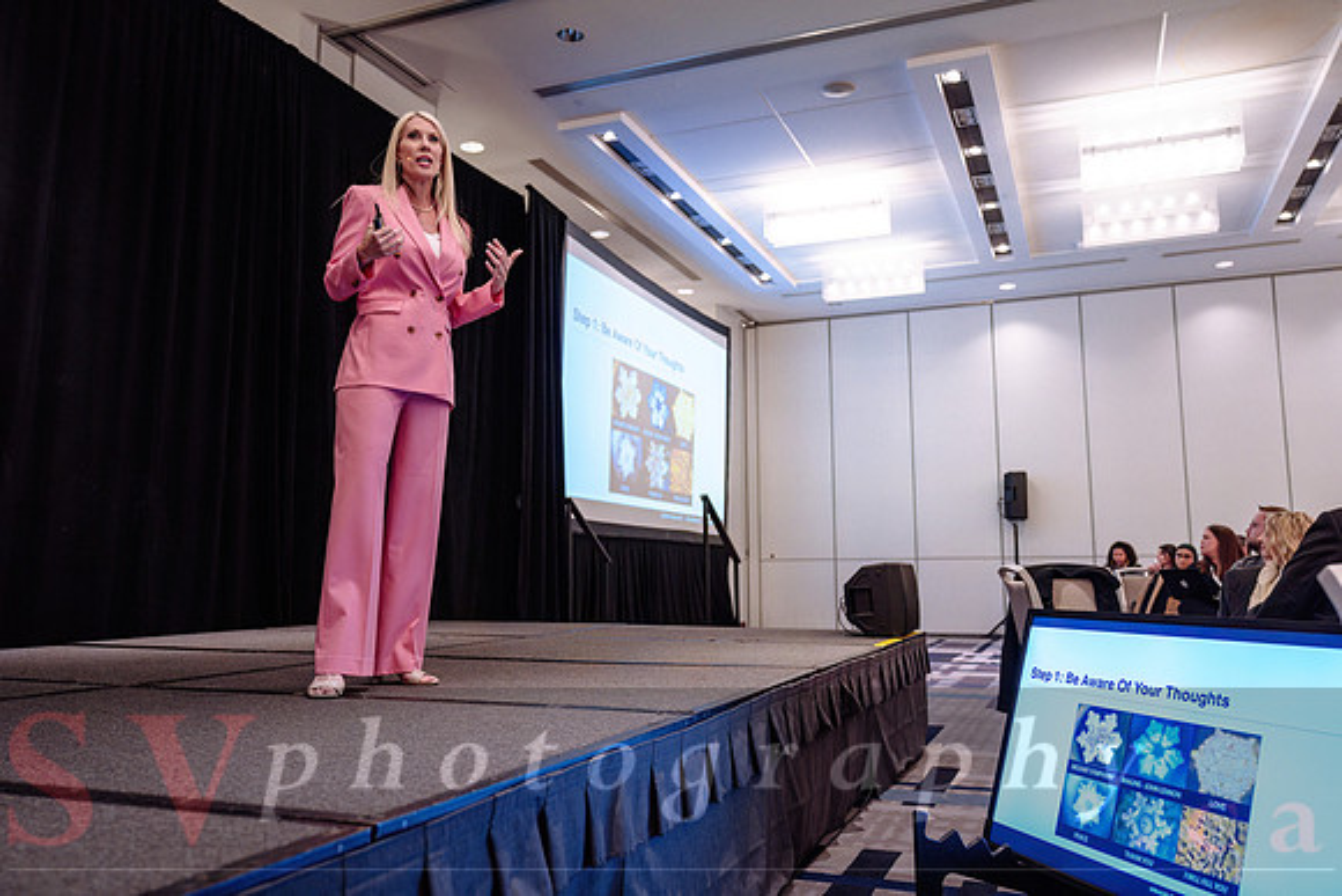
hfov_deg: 65.5
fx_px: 1044
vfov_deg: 46.4
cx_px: 671
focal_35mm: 28
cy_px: 448
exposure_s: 1/100
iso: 1600
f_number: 2.8
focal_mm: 28
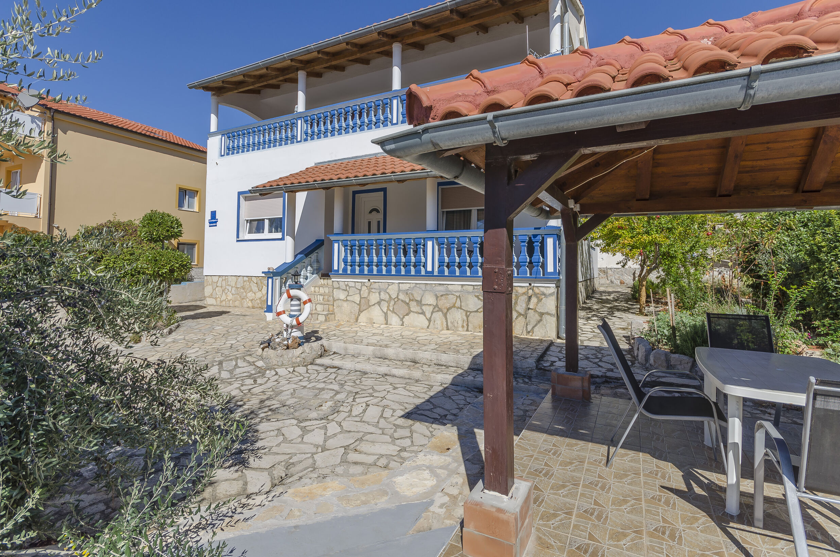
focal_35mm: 17
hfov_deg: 93.4
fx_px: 396
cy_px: 248
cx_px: 411
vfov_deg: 70.0
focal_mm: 10
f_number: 8
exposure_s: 1/500
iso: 100
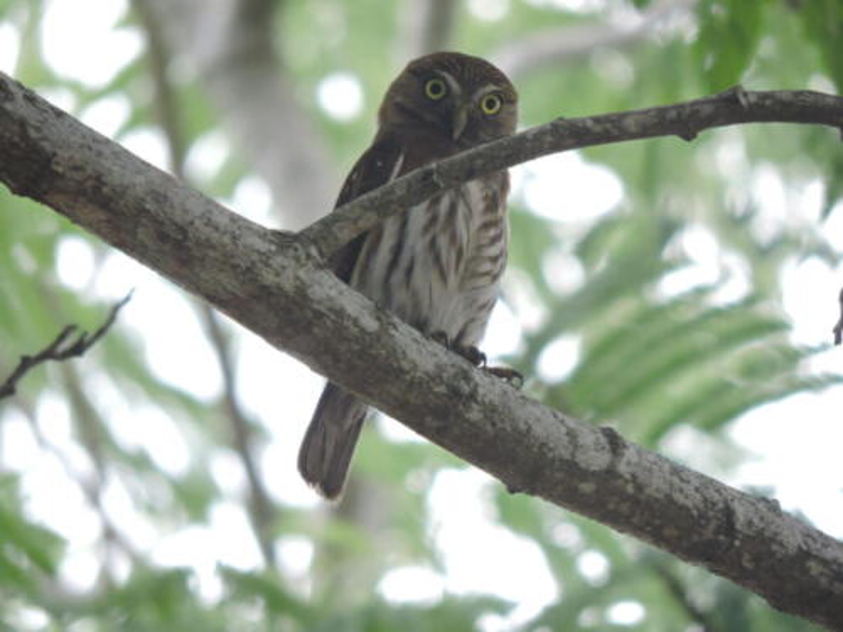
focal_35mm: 1000
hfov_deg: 2.0
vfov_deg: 1.5
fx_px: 24353
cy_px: 316
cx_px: 422
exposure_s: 1/320
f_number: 5.9
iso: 400
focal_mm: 180
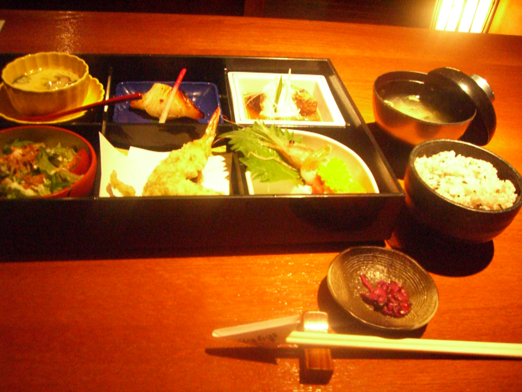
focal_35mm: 38
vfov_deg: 37.7
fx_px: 573
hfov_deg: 49.0
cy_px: 196
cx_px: 261
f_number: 2.7
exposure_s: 1/40
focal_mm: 6.2
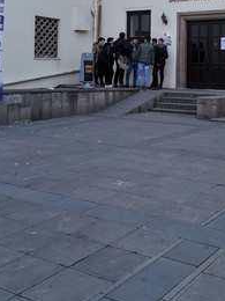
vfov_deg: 37.0
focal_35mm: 50
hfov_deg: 28.2
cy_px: 65
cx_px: 194
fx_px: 433
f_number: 1.8
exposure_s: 1/193
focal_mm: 4.75
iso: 50
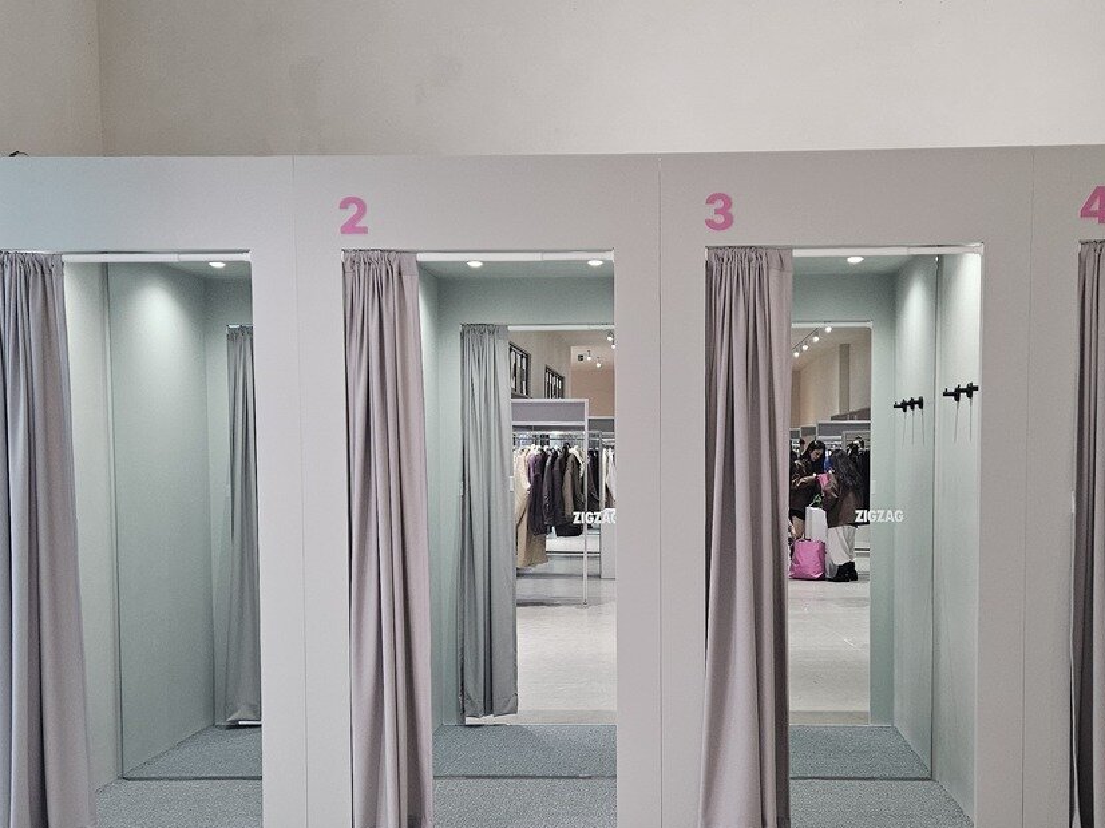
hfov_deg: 47.7
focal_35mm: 39
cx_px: 635
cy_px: 531
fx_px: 1245
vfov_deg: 36.5
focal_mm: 5.4
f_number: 1.8
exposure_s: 1/240
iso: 400
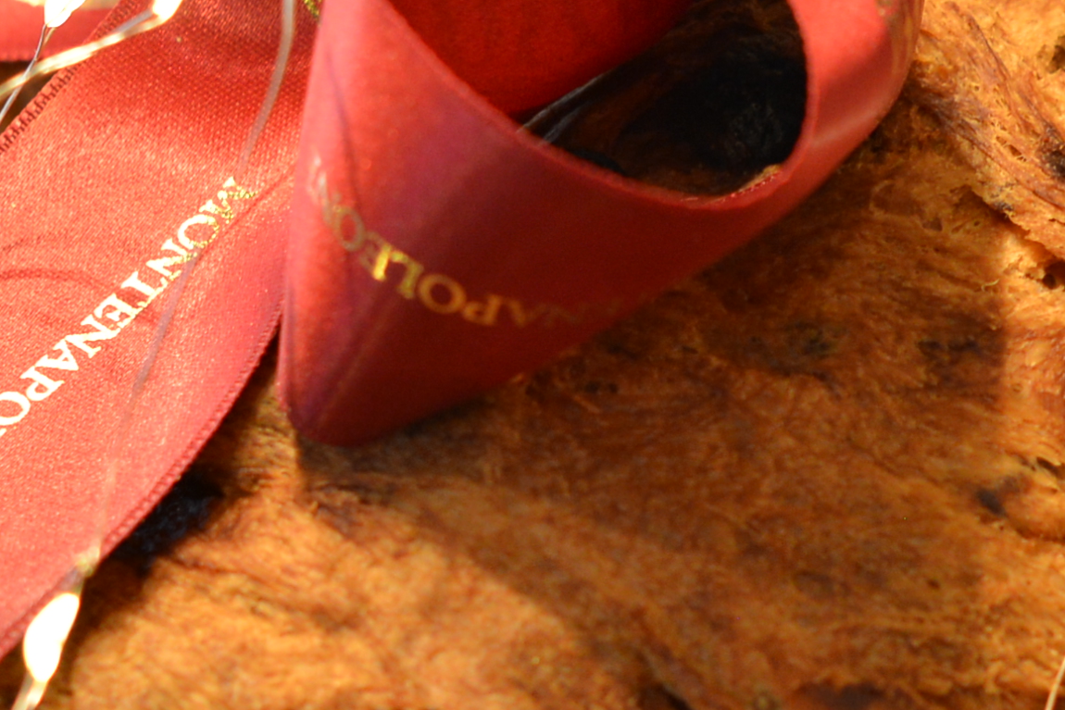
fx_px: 7100
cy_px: 343
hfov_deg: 8.5
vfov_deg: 5.7
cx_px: 994
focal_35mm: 240
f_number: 3.5
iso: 640
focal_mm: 50
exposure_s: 1/50
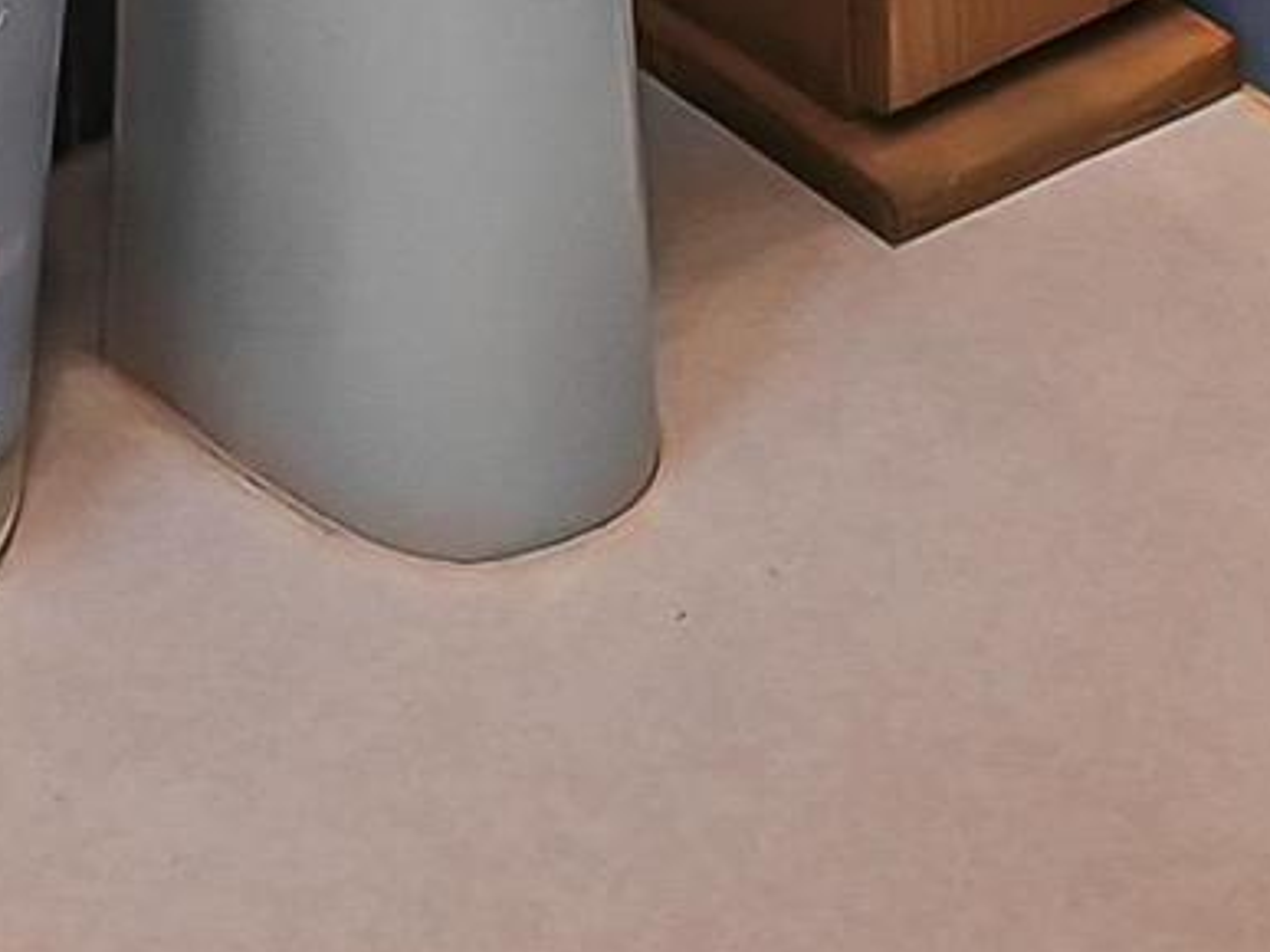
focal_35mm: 107
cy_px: -2319
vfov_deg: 9.2
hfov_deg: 18.3
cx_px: 397
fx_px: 3924
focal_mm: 14
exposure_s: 1/30
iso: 2000
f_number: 10
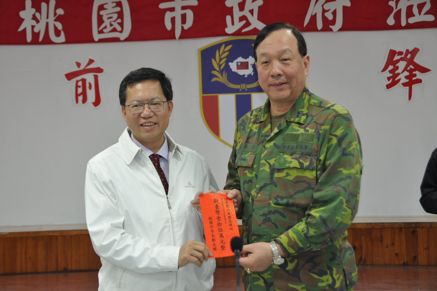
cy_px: 146
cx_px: 218
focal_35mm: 66
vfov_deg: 20.6
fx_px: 800
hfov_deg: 30.5
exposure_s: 1/80
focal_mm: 44
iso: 1250
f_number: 4.5
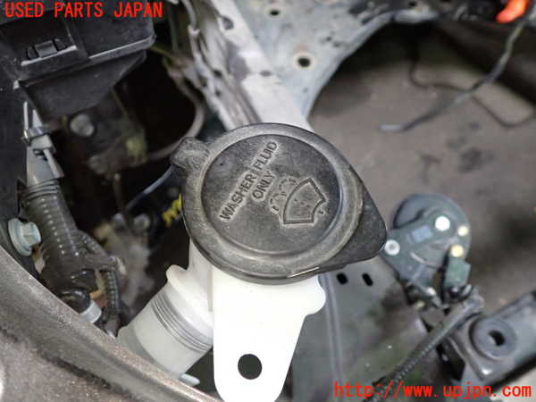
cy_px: 201
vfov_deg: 46.8
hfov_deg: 60.0
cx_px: 268
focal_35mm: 30
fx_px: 465
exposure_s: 1/30
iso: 500
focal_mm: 5.4
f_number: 2.3
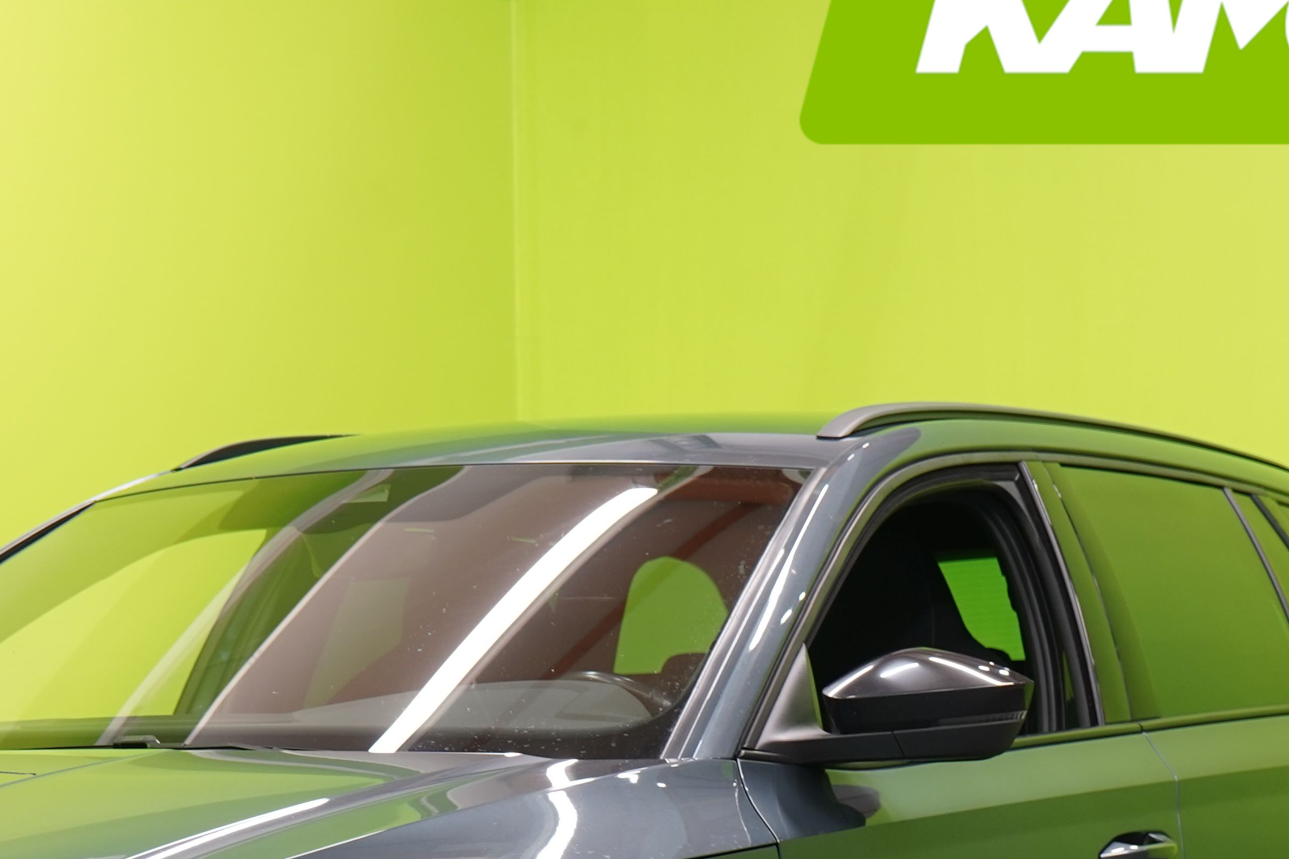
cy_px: 846
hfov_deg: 15.3
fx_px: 4798
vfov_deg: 10.2
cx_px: 394
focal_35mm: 134
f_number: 5
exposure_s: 1/25
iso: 400
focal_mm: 53
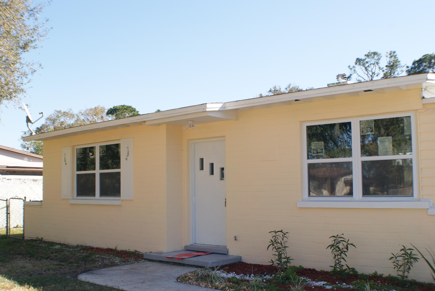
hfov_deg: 24.6
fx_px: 998
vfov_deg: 16.6
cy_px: 146
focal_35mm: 82
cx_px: 218
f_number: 10
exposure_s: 1/160
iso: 100
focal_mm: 55
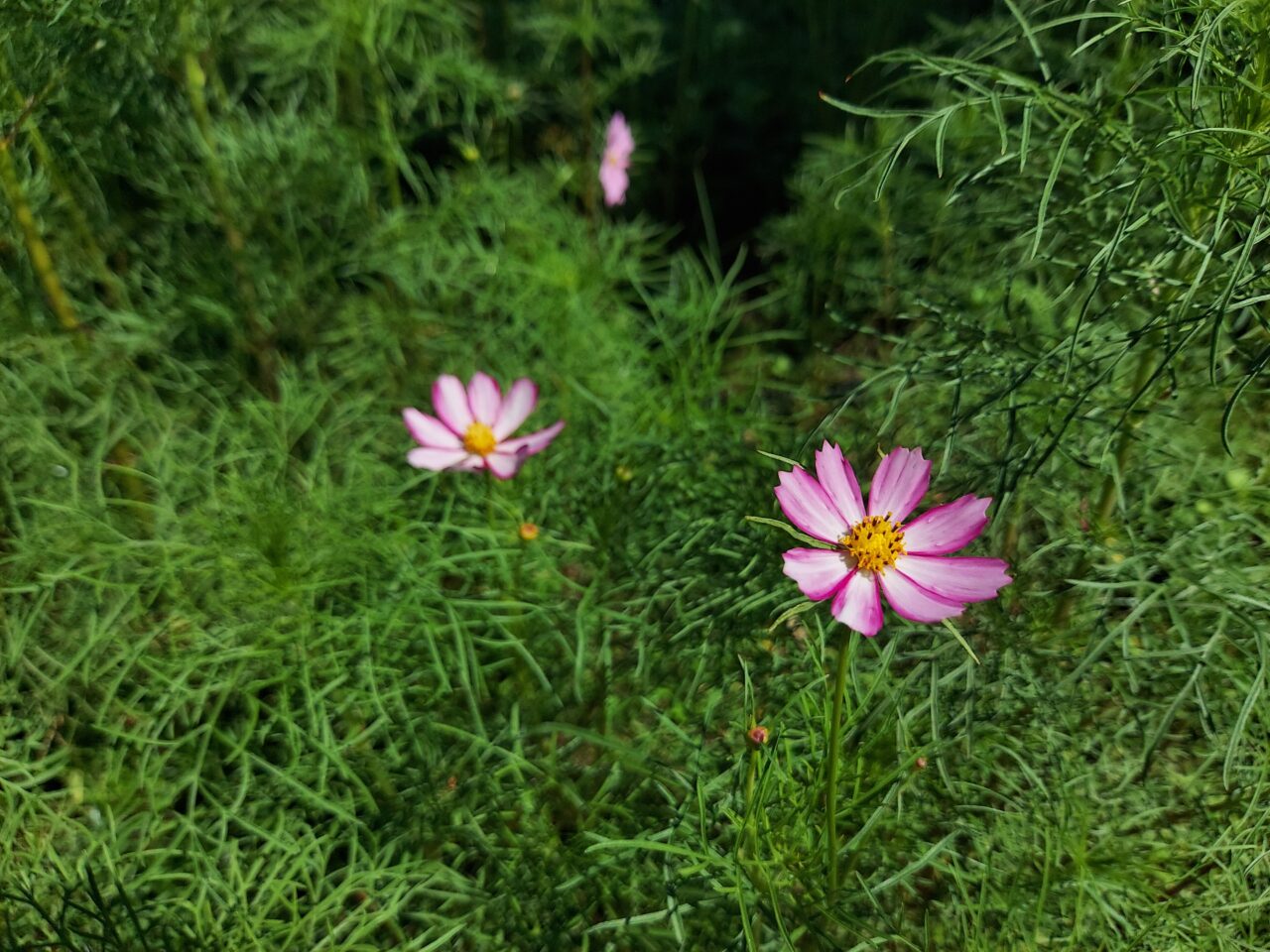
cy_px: 476
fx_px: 917
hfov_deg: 69.4
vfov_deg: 54.9
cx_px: 635
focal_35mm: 25
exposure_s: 1/2439
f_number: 2
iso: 50
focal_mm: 4.6
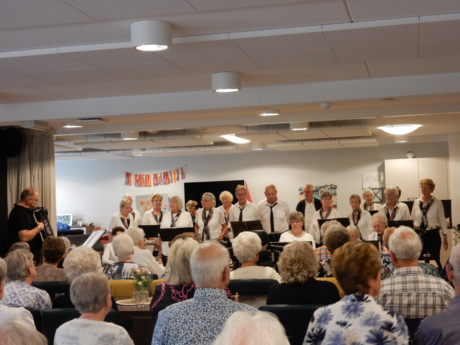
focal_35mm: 60
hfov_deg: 32.2
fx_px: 797
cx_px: 230
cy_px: 172
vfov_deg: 24.4
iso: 400
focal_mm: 10.7
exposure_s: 1/15
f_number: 4.5
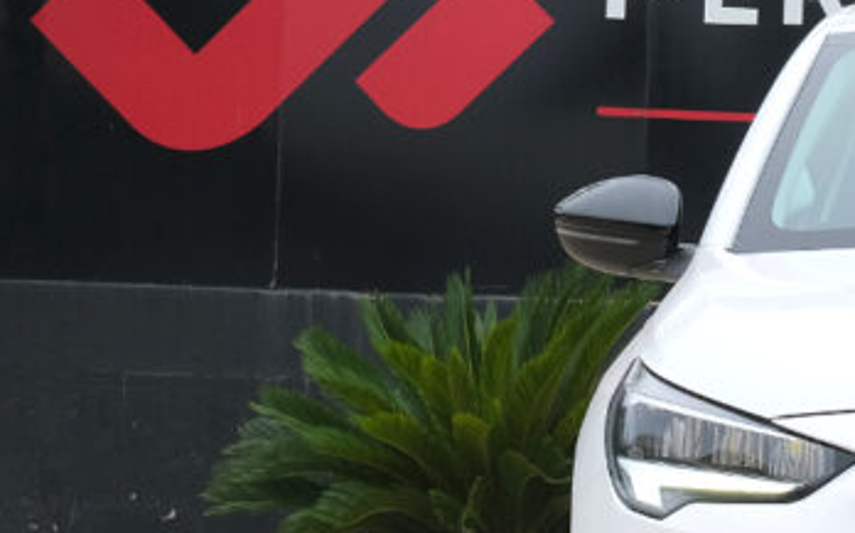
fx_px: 4541
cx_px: 1174
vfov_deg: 6.7
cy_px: 470
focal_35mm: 195
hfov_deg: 10.5
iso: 320
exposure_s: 1/400
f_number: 9
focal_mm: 43.2
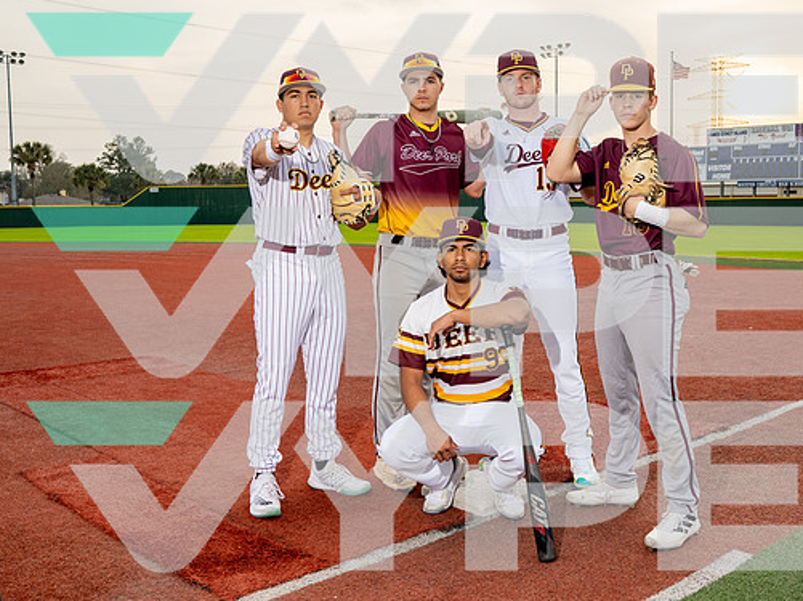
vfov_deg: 36.8
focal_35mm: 39
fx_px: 904
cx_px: 439
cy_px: 292
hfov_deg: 47.8
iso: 250
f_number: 5.6
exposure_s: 1/250
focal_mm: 35
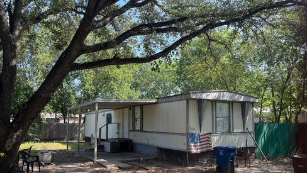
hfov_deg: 66.0
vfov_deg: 39.9
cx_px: 152
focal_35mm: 29
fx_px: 236
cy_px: 109
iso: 50
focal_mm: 5.1
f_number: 1.6
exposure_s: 1/532
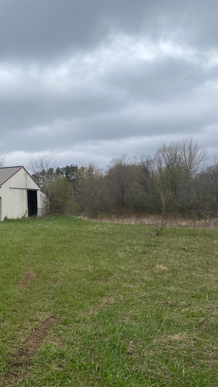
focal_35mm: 38
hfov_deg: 28.2
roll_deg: -1.4
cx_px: -27
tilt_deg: +3.5
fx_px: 390
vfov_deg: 52.8
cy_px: 194
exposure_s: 1/2890
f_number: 1.8
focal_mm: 4.25
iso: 32
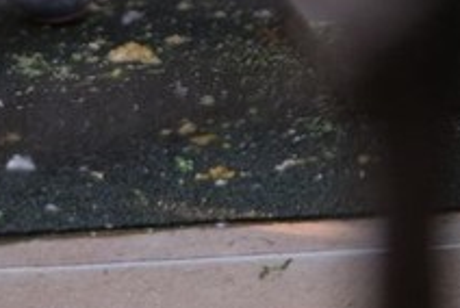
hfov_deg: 8.5
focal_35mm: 226
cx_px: -532
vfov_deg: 5.8
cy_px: 861
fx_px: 2892
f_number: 4.2
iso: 640
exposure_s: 1/105
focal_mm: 26.6
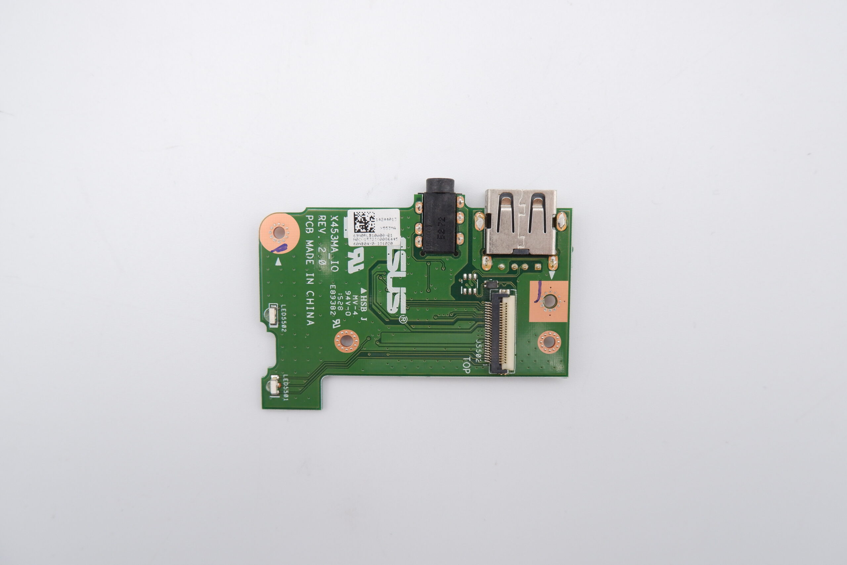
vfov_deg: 55.1
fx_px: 541
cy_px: 282
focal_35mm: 23
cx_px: 424
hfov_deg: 76.1
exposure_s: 1/200
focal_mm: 15
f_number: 5.6
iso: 800
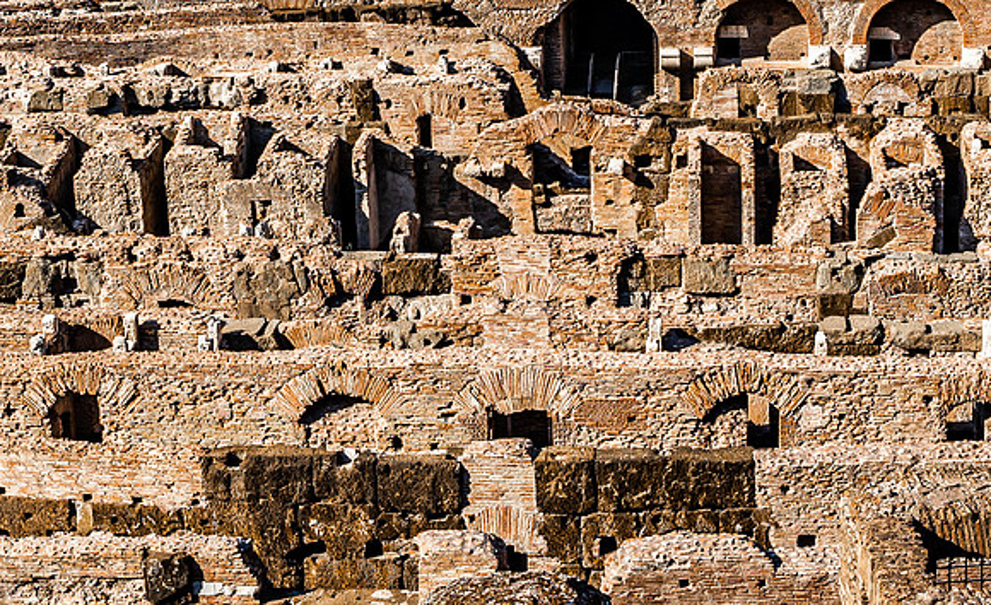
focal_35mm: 87
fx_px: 2340
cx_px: 601
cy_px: 131
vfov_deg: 14.7
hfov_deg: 23.9
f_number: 8
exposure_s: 1/200
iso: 100
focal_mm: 24
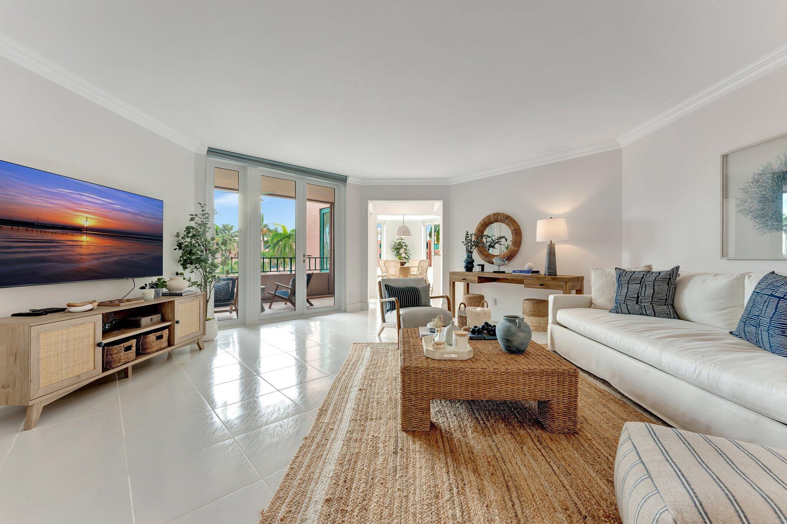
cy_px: 262
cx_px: 394
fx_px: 306
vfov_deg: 81.2
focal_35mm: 14
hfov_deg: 104.3
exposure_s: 1/10
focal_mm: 14
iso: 400
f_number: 9
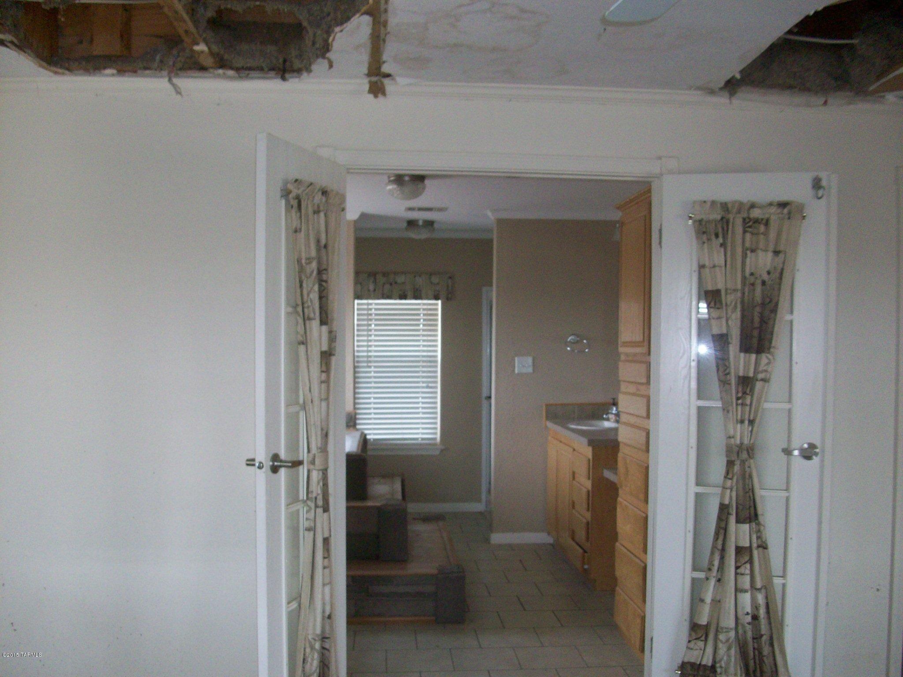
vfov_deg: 41.8
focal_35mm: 34
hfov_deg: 54.0
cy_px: 338
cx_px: 452
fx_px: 887
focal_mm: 5.7
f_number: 2.8
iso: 160
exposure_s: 1/60
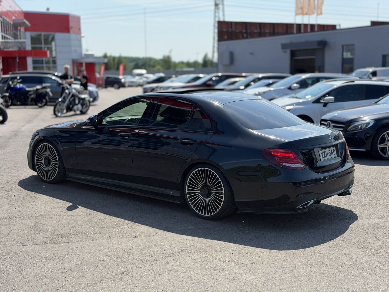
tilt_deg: -8.1
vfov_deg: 30.3
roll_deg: +0.7
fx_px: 539
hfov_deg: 39.7
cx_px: 194
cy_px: 146
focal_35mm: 48
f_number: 1.78
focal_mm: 6.76
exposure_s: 1/3891
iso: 100
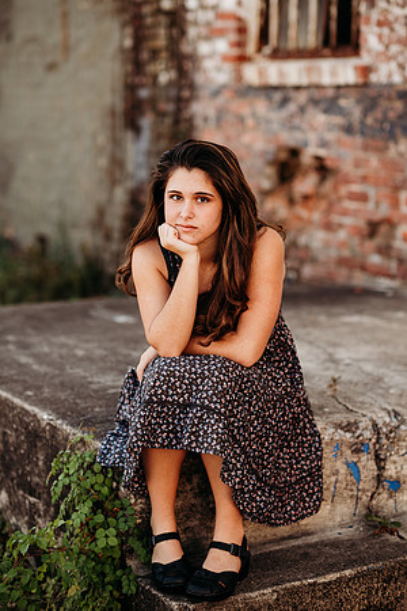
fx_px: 1441
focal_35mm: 85
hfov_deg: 16.1
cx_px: 204
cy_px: 306
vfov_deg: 23.9
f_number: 2.2
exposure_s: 1/640
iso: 100
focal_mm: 85
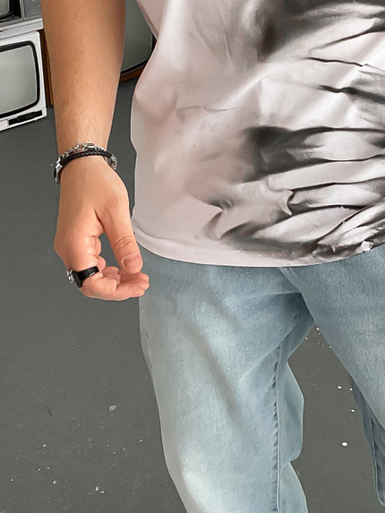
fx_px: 1201
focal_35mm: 81
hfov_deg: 18.1
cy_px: 175
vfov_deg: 24.0
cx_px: 292
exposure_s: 1/120
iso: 64
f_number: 1.8
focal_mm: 3
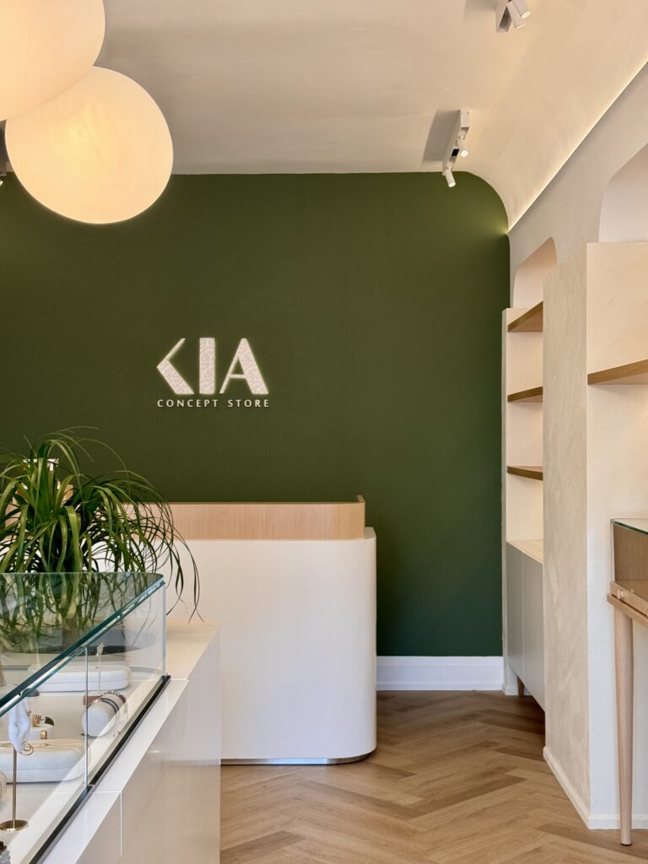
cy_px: 432
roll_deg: -0.2
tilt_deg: +0.5
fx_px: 1198
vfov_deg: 39.7
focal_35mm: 48
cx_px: 324
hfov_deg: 30.3
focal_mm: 6.76
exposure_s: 1/120
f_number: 1.78
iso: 160
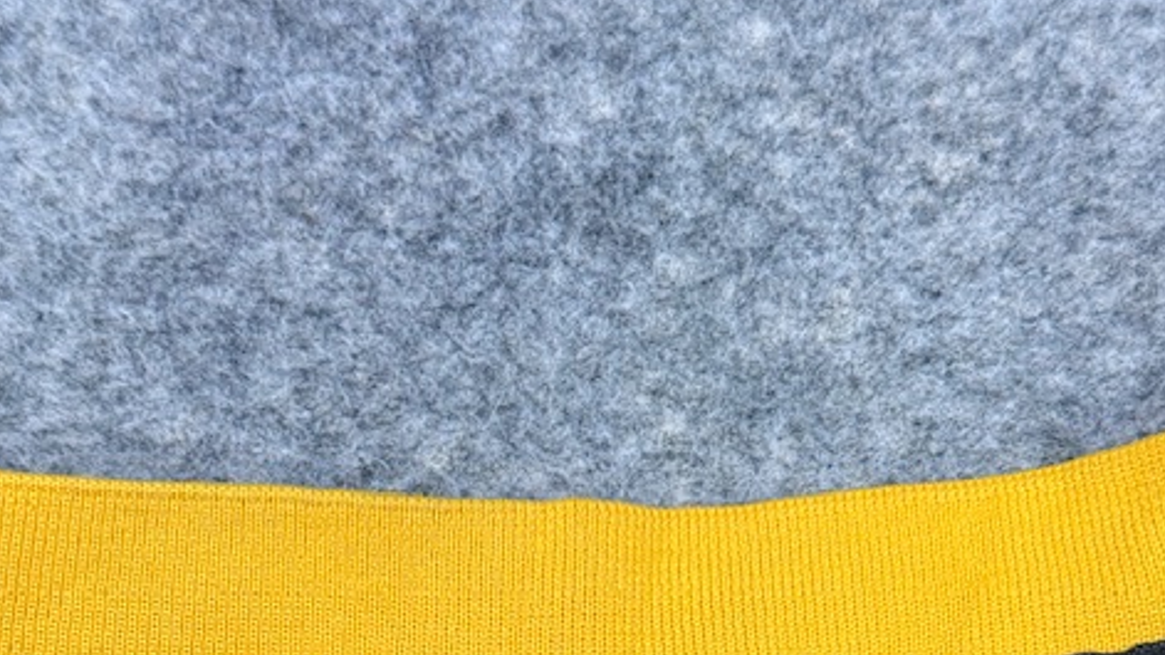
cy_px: 692
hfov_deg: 29.7
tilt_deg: -52.9
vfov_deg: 16.6
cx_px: 581
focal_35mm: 71
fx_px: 2193
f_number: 1.78
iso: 50
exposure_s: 1/100
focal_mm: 6.76
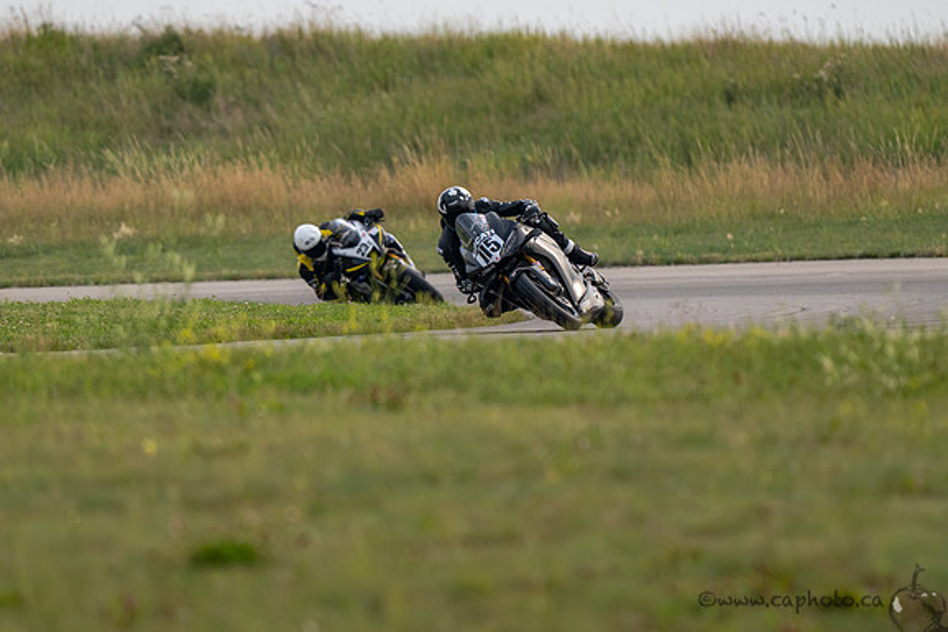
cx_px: 514
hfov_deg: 2.5
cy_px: 285
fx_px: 21518
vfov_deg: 1.7
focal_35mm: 817
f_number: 6.3
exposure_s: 1/1250
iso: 500
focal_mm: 600
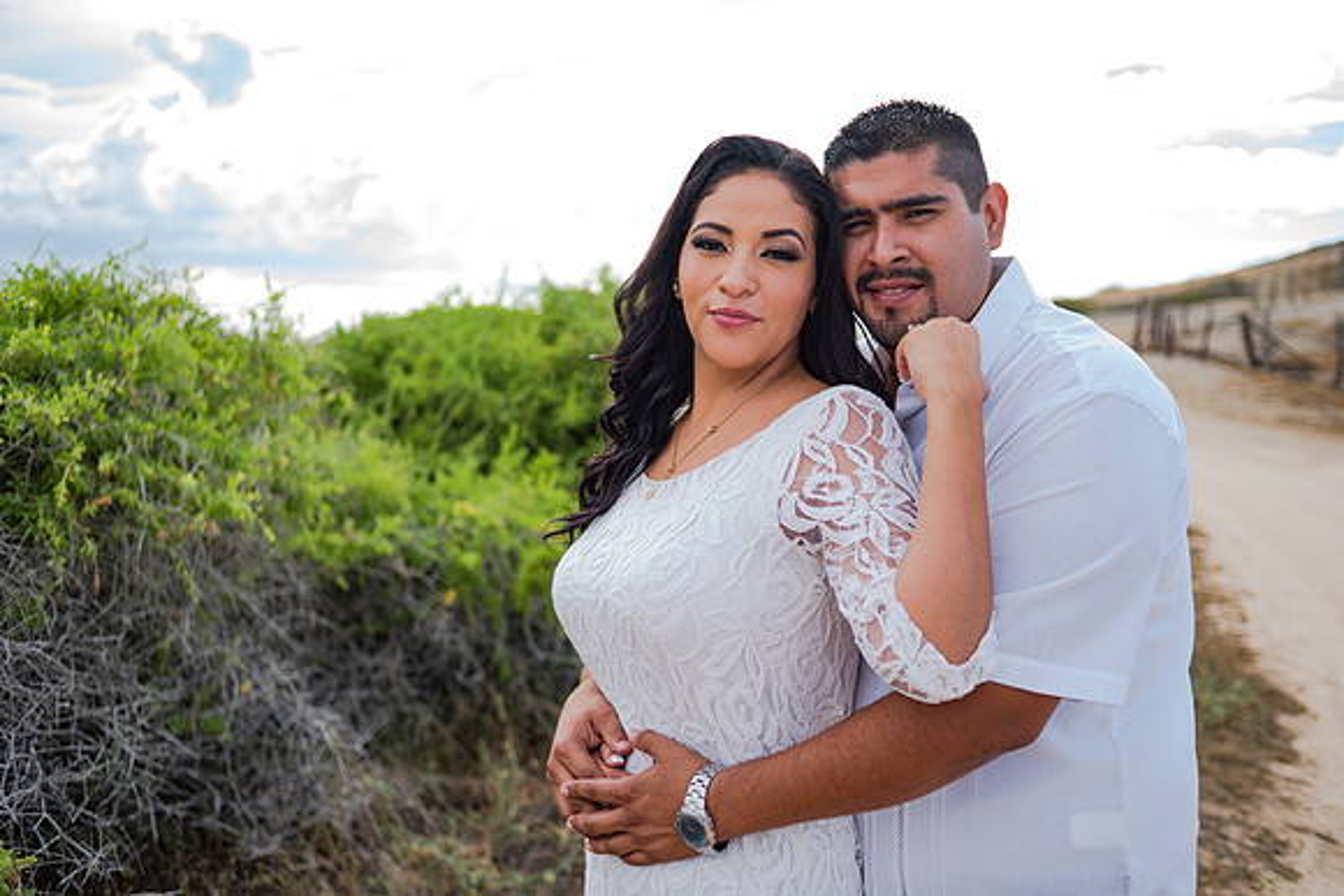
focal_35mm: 35
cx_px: 672
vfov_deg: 37.9
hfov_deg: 54.4
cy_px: 448
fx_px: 1307
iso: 50
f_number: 2.8
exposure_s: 1/500
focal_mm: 35
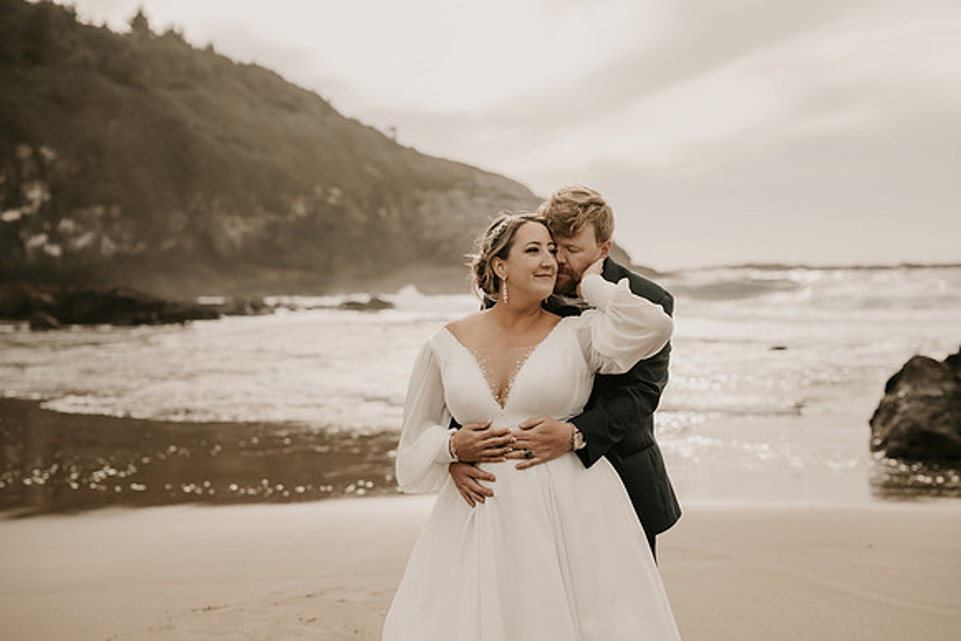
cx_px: 480
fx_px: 1335
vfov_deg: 27.0
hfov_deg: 39.6
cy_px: 320
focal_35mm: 50
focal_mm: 50
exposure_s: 1/8000
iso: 640
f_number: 2.5
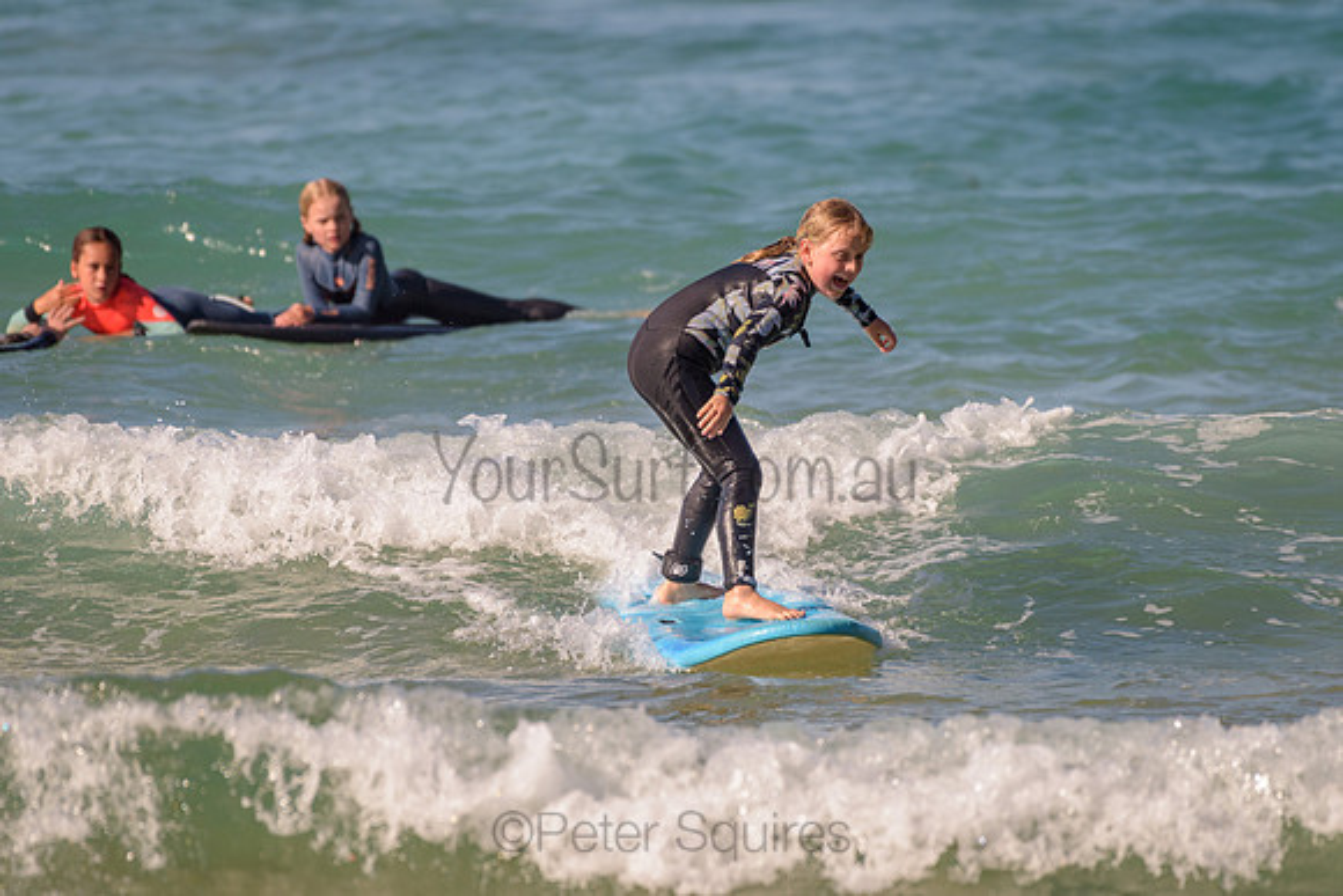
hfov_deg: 3.4
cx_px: 773
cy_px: 481
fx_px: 22886
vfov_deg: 2.2
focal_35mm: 613
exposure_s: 1/2000
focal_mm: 500
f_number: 5.6
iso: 200
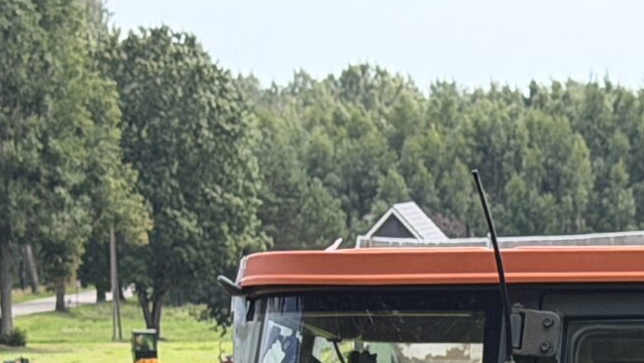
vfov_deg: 5.6
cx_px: 607
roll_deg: +0.6
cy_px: 943
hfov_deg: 10.4
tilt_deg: -13.5
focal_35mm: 206
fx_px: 3519
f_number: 1.78
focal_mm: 6.76
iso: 80
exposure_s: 1/1456
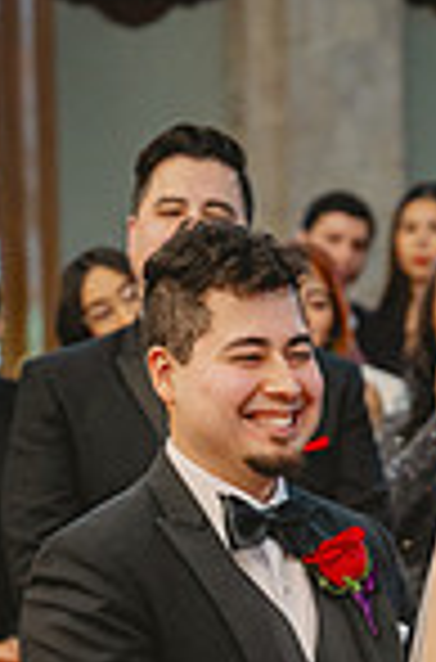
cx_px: 452
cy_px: 820
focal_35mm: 215
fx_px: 3933
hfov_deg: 6.3
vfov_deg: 9.5
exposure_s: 1/160
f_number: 2.8
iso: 1250
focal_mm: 70
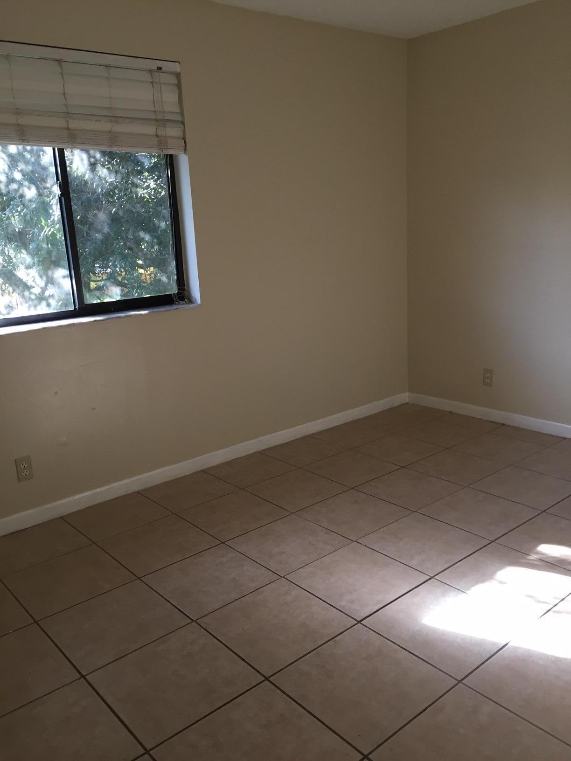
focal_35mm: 29
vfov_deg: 61.7
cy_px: 380
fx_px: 638
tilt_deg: -12.6
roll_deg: +3.6
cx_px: 286
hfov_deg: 48.2
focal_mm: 4.15
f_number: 2.2
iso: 80
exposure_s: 1/30
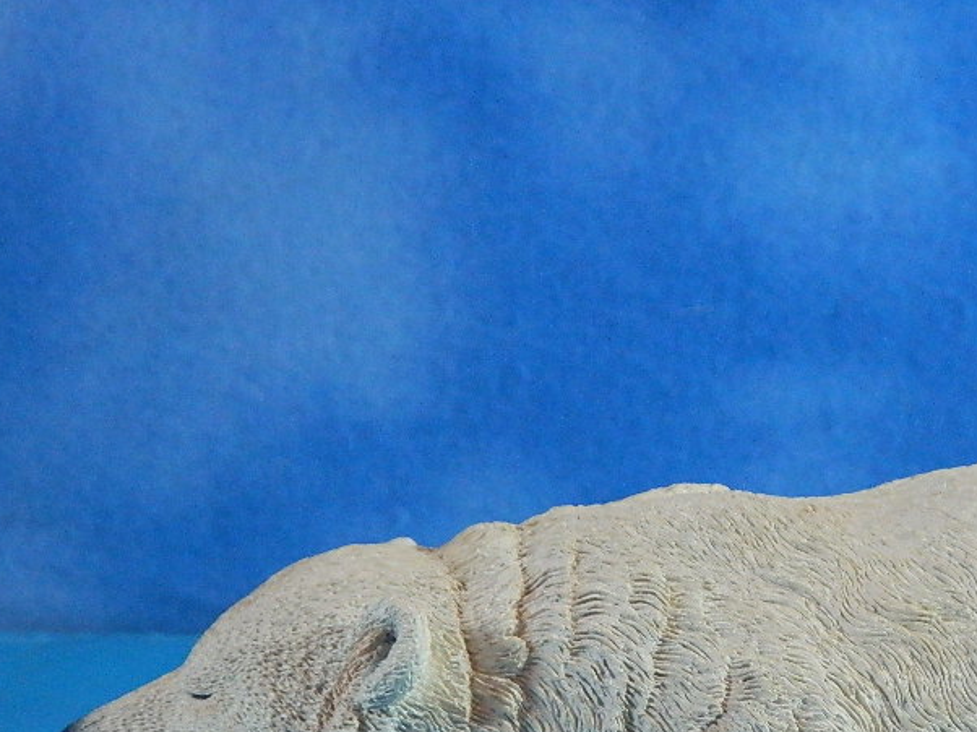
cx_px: 727
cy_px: 597
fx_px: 2737
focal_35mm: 97
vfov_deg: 15.1
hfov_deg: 20.1
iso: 400
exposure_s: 1/50
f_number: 3.8
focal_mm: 10.2
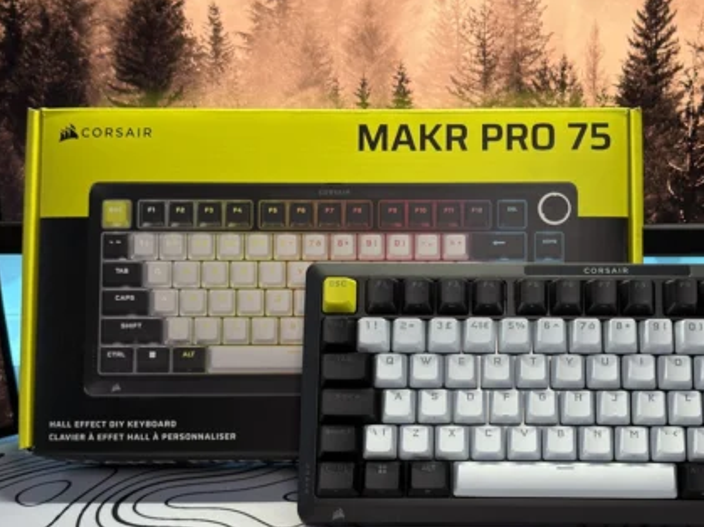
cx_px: 475
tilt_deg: -14.1
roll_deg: +0.2
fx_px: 1078
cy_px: 316
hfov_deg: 35.8
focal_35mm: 53
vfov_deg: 27.5
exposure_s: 1/52
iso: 160
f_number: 1.78
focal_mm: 6.76
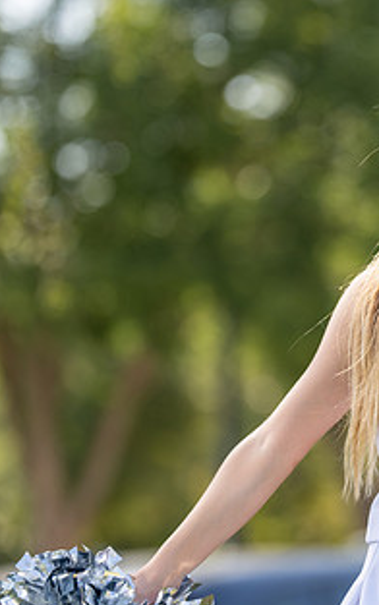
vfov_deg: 7.9
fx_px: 4390
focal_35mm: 266
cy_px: 336
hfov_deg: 4.9
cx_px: 429
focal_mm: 130
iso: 160
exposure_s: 1/1000
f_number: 2.8
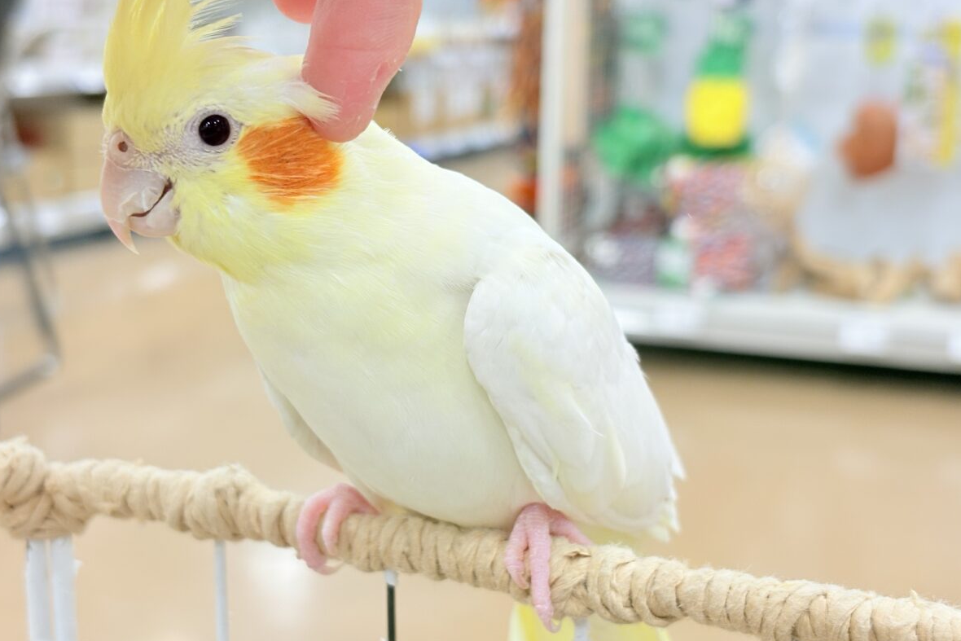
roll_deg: -0.7
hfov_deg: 36.2
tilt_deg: -10.9
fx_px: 1468
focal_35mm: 55
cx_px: 480
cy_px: 324
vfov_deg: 24.6
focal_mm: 5.96
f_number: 1.6
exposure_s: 1/50
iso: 50
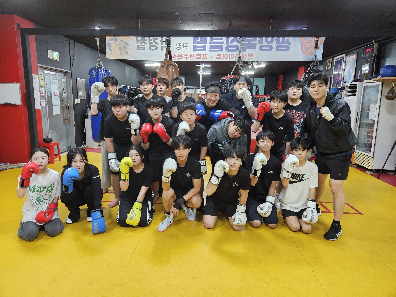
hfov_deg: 73.9
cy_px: 148
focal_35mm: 23
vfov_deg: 58.9
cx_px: 198
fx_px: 263
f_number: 1.8
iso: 500
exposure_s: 1/120
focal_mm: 5.4
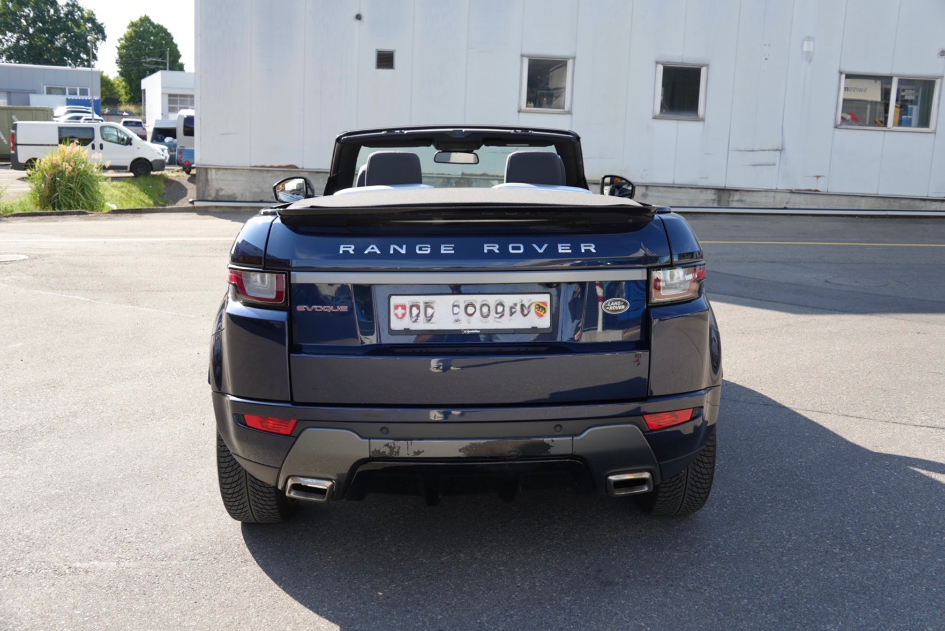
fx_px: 867
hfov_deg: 57.2
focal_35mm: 33
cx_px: 472
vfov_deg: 40.0
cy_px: 316
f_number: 4
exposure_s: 1/250
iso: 100
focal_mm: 22
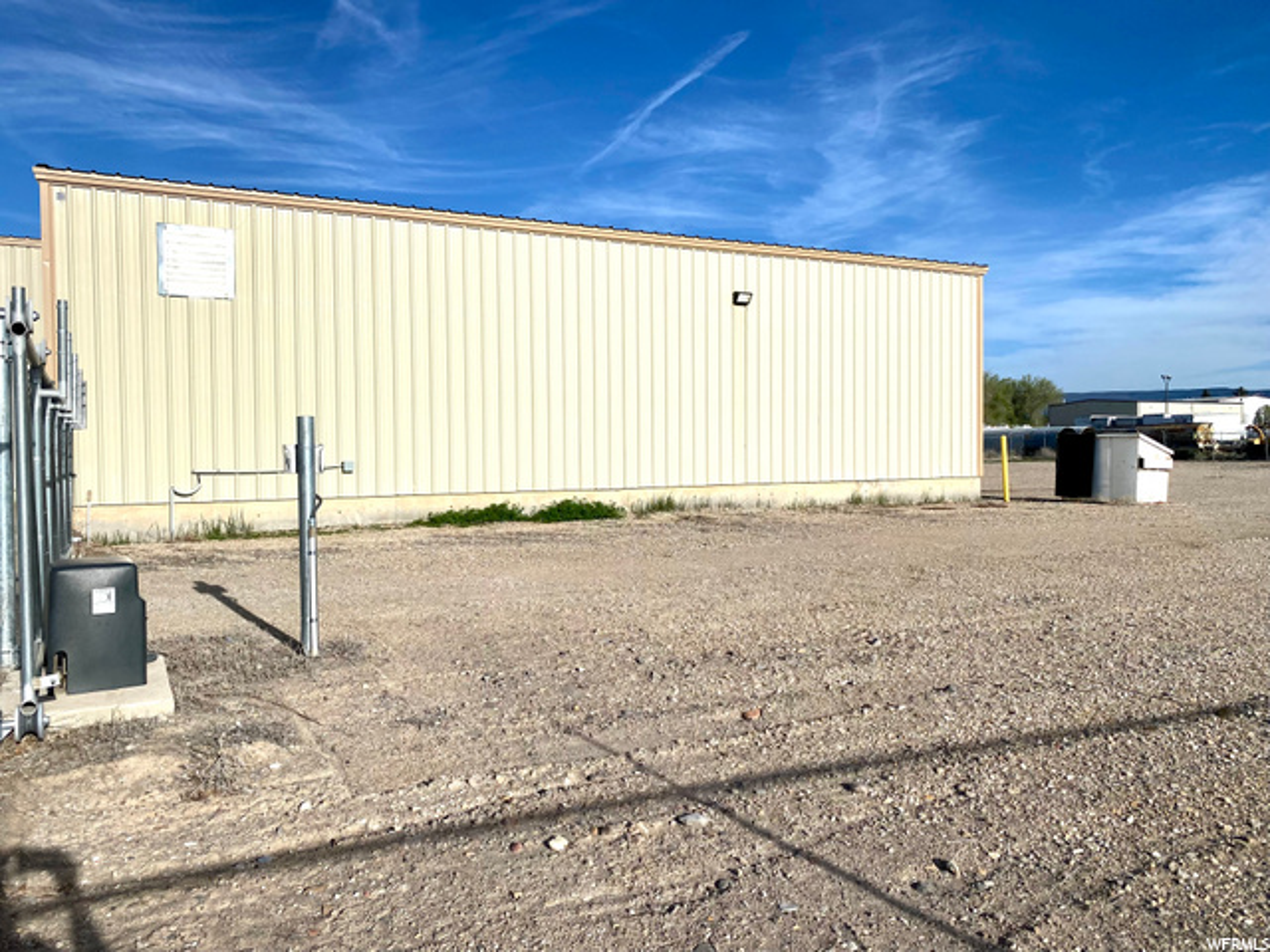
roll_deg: +0.2
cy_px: 476
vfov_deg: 53.1
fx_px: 954
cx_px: 635
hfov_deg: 67.3
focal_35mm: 26
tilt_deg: -1.7
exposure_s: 1/6410
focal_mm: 4.25
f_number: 1.8
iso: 32
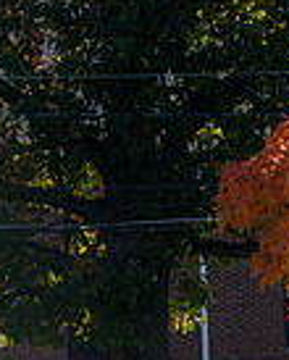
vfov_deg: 3.1
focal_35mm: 615
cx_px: 751
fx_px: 6561
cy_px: 99
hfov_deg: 2.5
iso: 160
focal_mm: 155
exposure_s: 1/500
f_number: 6.3
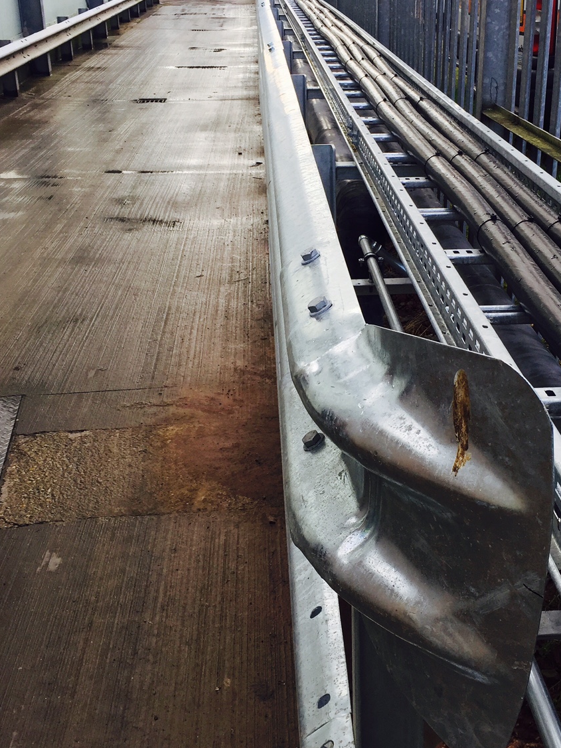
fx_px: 908
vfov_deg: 44.7
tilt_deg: -21.7
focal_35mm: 42
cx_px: 339
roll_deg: -0.8
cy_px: 337
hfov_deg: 34.2
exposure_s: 1/501
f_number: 2.2
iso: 32
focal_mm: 4.15
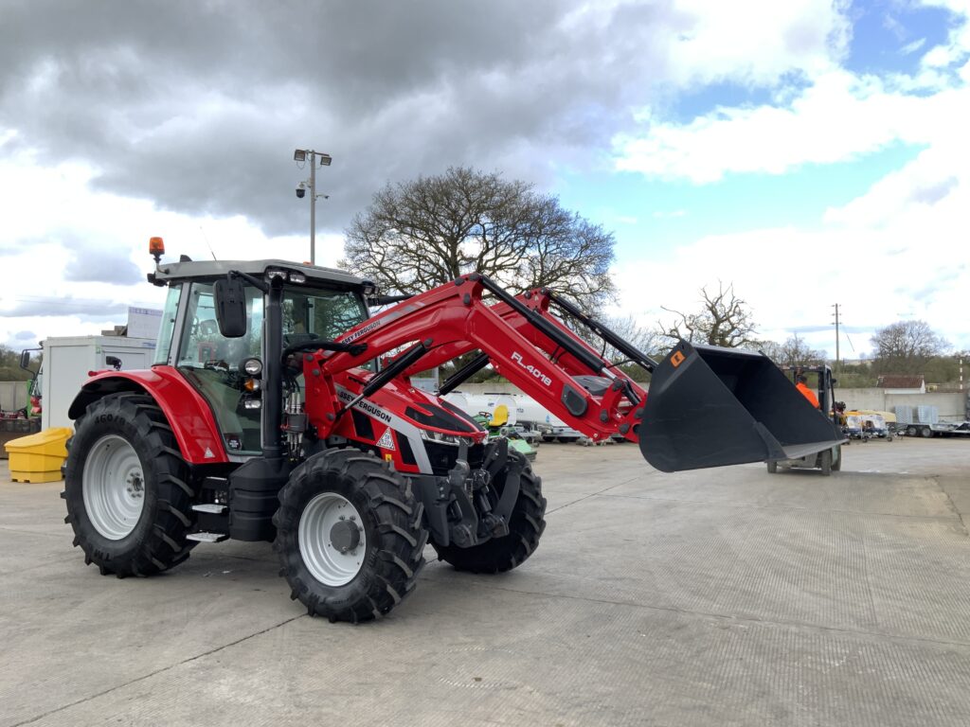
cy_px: 364
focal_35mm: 29
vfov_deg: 48.2
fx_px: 813
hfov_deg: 61.7
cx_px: 485
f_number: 1.8
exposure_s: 1/151
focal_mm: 3
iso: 16
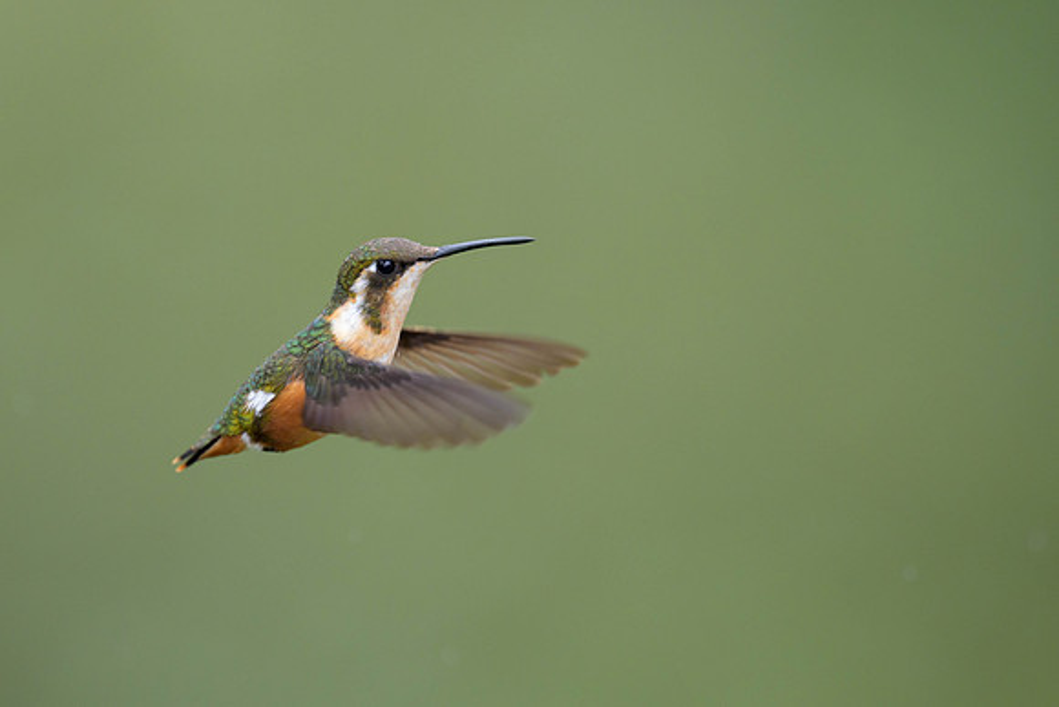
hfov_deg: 3.3
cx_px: 646
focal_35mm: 627
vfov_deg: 2.2
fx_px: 18454
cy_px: 342
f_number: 2.8
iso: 1250
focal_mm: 400
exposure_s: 1/2000
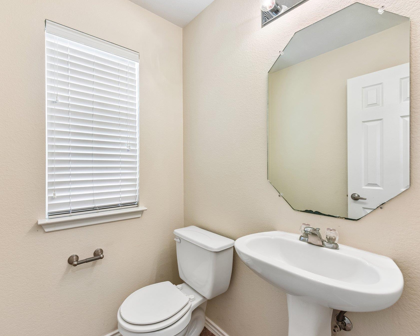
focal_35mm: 16
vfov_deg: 80.4
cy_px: 169
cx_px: 192
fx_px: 199
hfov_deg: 92.9
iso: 220
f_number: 8
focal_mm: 14
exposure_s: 1/15
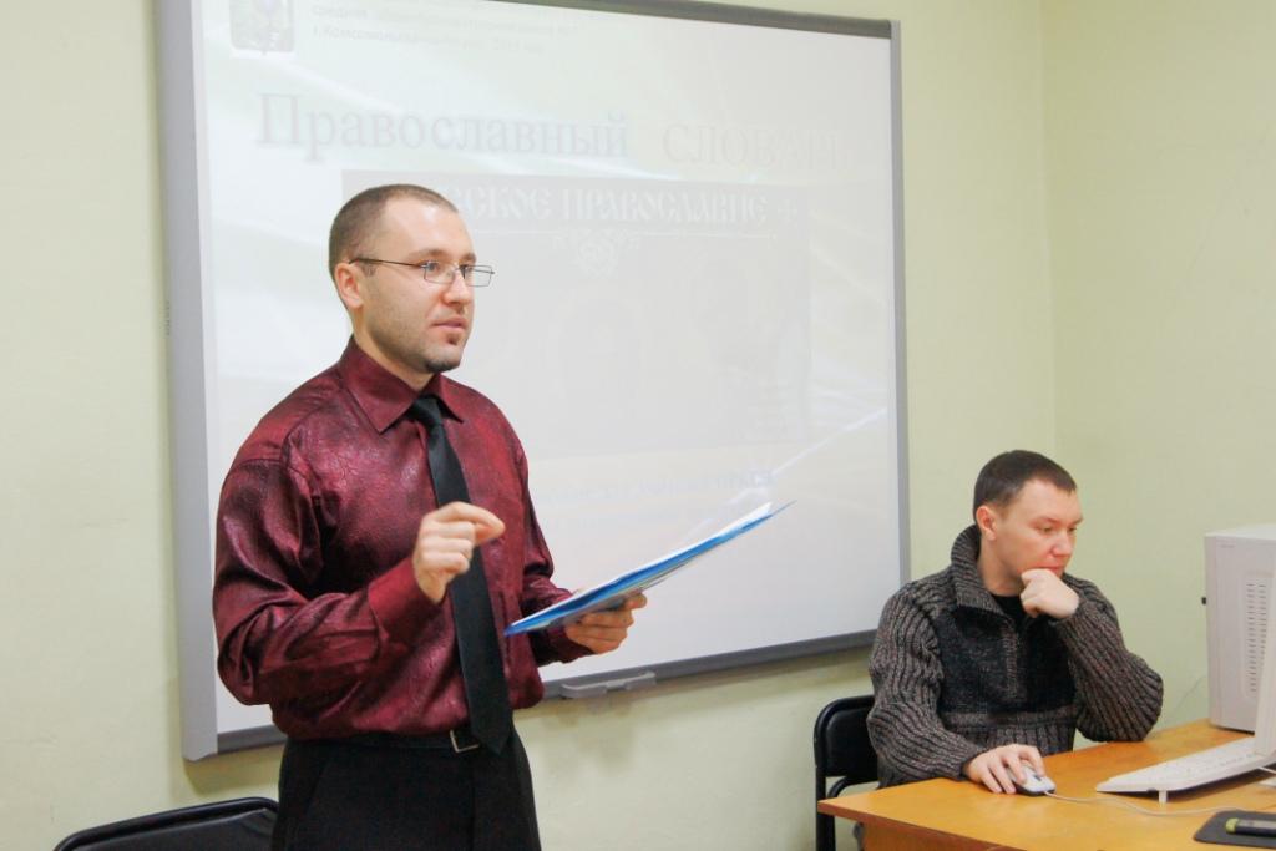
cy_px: 426
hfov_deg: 33.4
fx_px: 2127
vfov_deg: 22.6
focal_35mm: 60
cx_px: 638
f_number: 5
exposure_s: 1/60
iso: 1250
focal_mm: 40
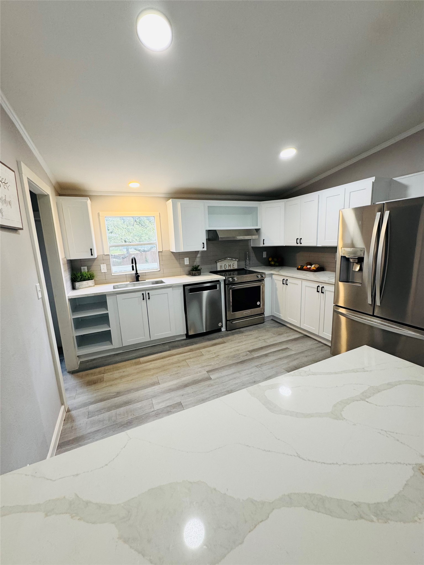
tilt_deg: -10.1
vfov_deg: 102.1
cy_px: 282
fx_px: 229
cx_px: 212
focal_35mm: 14
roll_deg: +2.7
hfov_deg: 85.7
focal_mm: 2.22
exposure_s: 1/60
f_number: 2.2
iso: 160
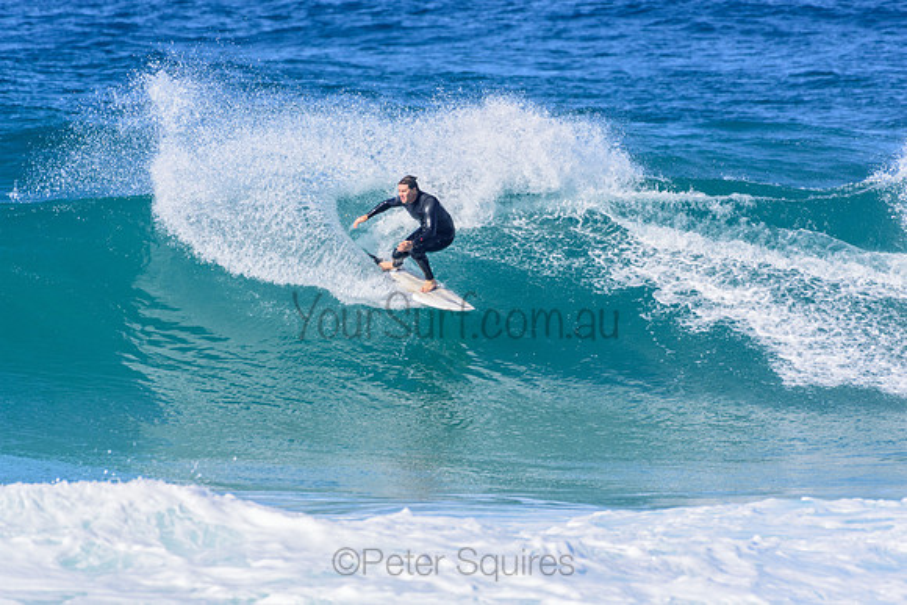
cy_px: 302
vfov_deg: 1.8
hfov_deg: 2.7
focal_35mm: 750
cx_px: 454
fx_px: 18899
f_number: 5.6
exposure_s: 1/2000
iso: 360
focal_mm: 500
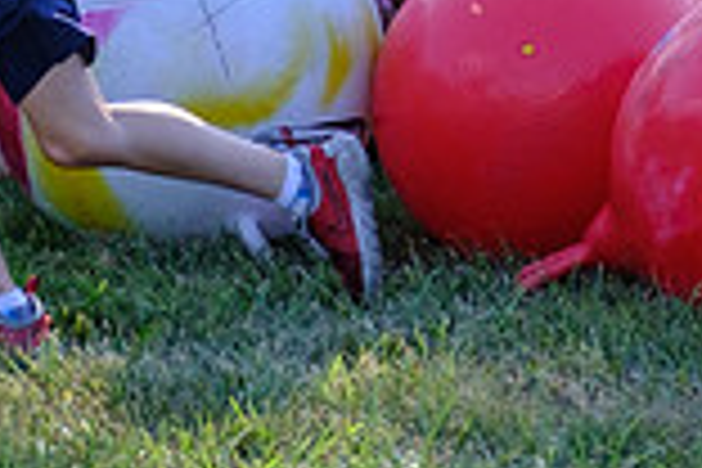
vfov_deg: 2.8
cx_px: 639
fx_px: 9574
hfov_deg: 4.2
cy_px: -288
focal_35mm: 491
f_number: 2.8
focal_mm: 55
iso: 200
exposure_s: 1/1100
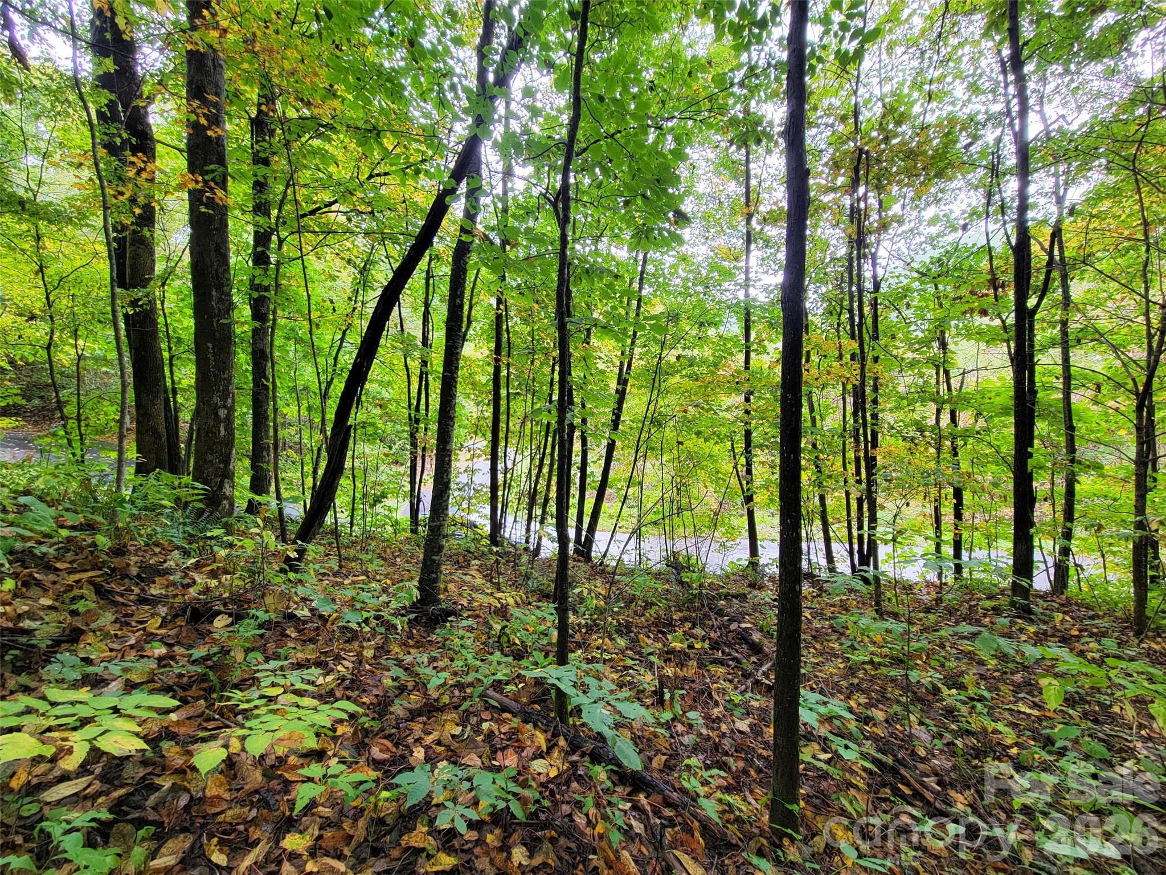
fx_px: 438
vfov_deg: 89.9
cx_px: 583
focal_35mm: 13
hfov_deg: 106.2
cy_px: 438
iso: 100
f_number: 2.2
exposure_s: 1/59
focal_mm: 2.2
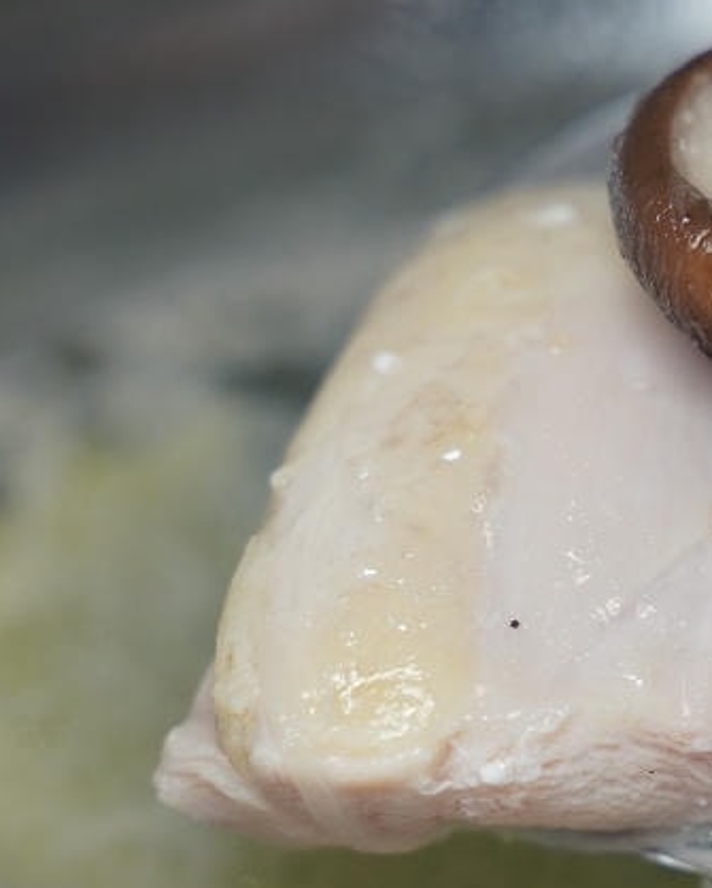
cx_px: 776
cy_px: 391
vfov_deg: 9.6
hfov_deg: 7.6
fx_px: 5315
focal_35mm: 202
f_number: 4
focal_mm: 75
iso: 200
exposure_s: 1/80
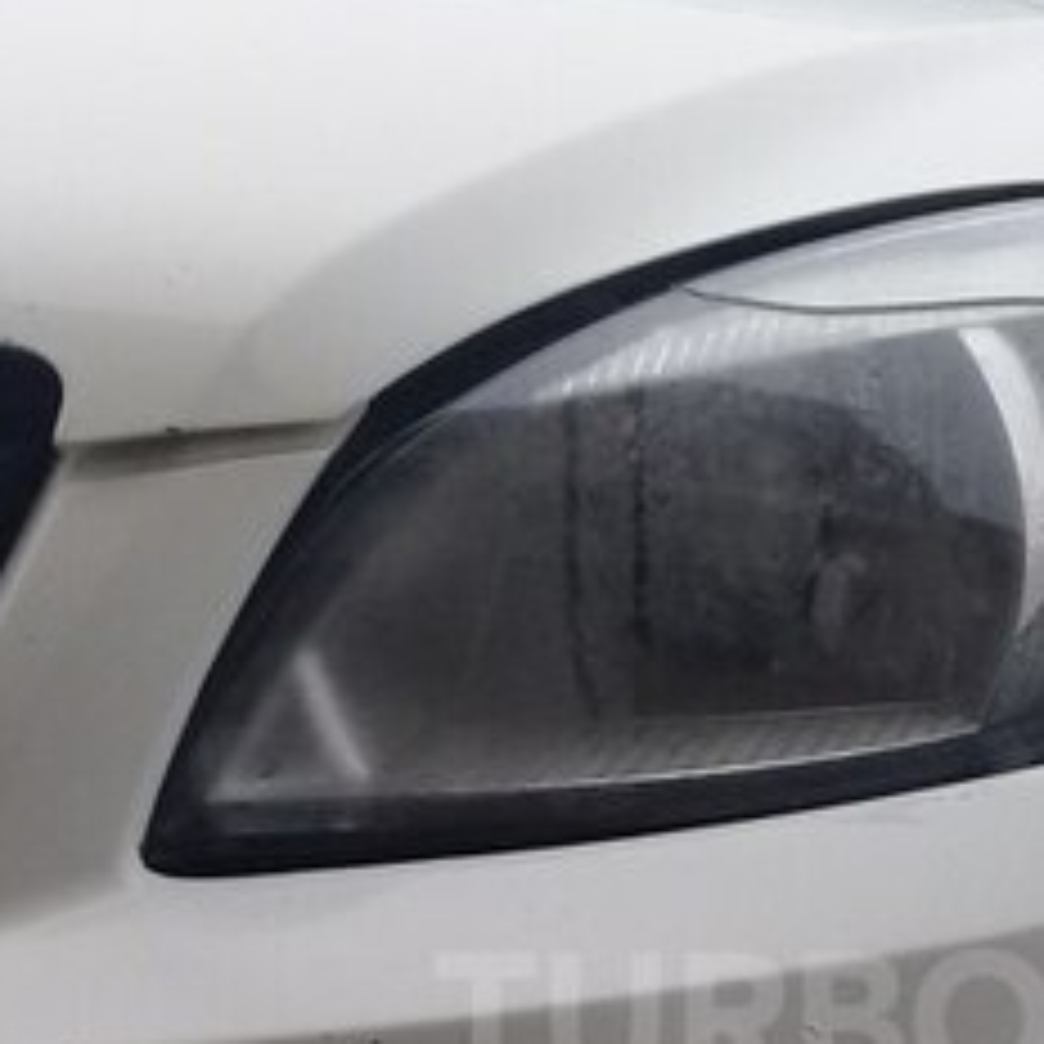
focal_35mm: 78
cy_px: 1019
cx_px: 896
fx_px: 2661
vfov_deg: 21.5
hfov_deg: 21.8
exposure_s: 1/100
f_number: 2.2
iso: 64
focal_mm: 3.3
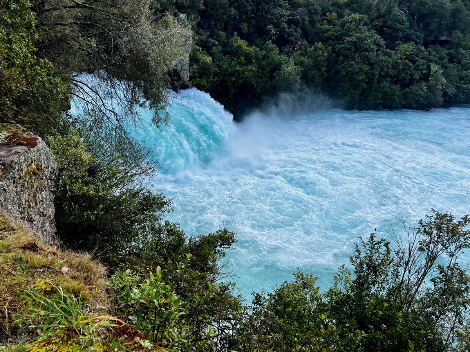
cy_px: 176
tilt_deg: -25.5
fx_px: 353
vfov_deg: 53.1
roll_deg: -2.7
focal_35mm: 26
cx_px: 235
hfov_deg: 67.3
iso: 50
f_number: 1.5
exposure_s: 1/1196
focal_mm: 5.7
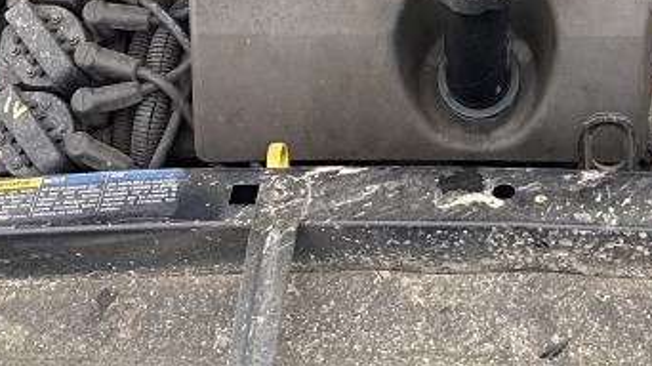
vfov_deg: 11.6
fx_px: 1693
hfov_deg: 21.6
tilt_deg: -27.6
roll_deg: +4.3
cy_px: -240
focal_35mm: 98
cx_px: 496
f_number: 1.78
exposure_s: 1/555
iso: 80
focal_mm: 6.86
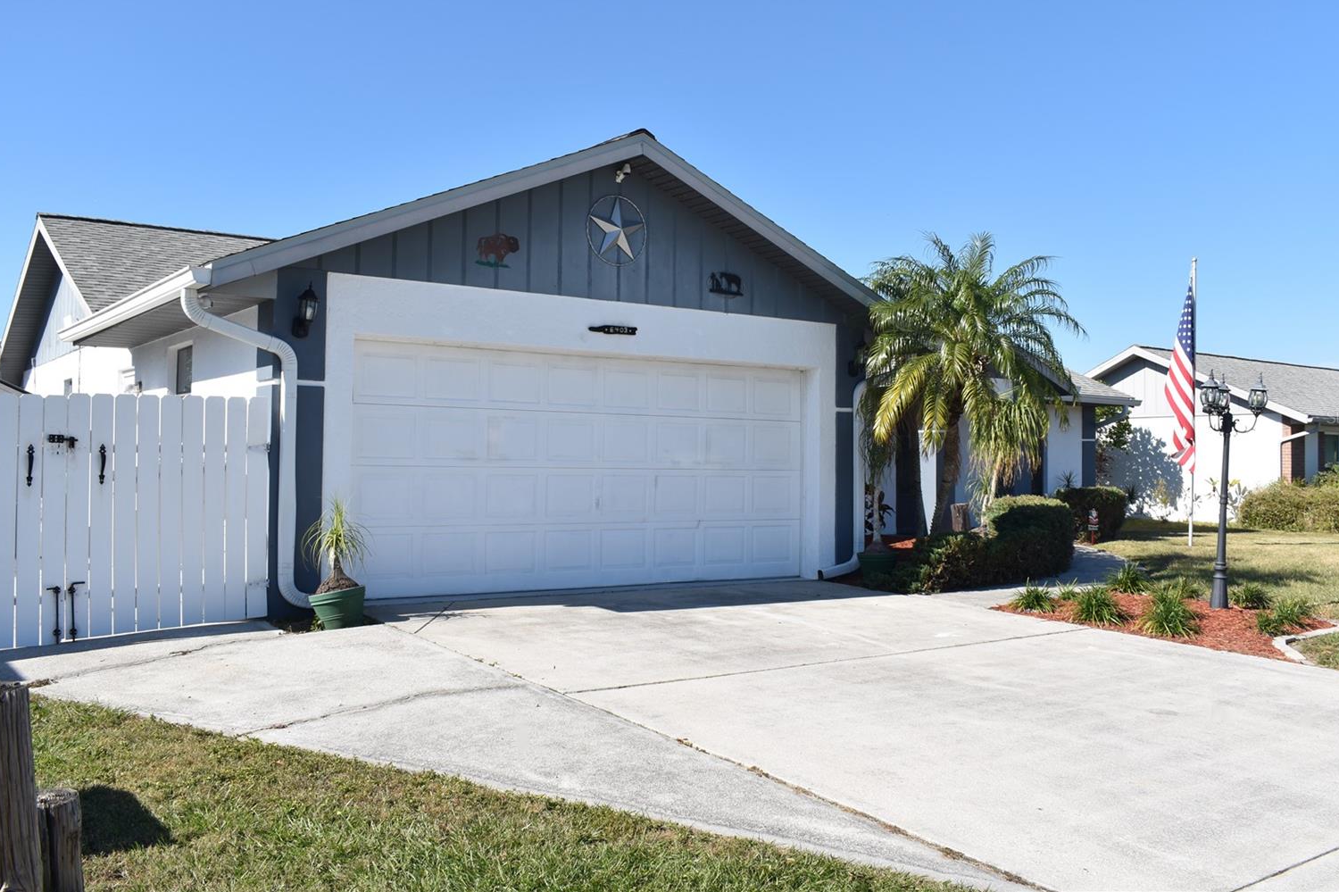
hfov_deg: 58.7
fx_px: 1190
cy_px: 417
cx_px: 692
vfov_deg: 41.1
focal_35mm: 32
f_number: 8
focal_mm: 20
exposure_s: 1/250
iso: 100
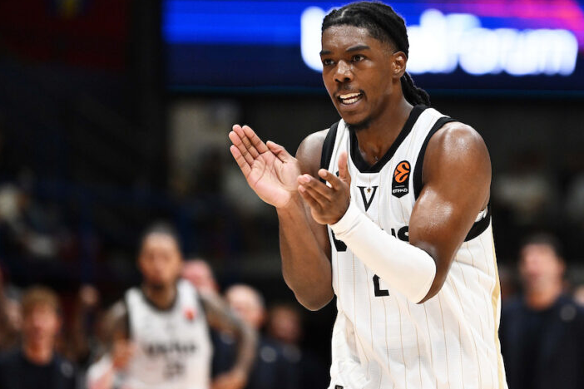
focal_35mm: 285
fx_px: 4623
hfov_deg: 7.2
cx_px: 388
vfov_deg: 4.8
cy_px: 246
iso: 2500
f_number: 2.8
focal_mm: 200
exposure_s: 1/1250
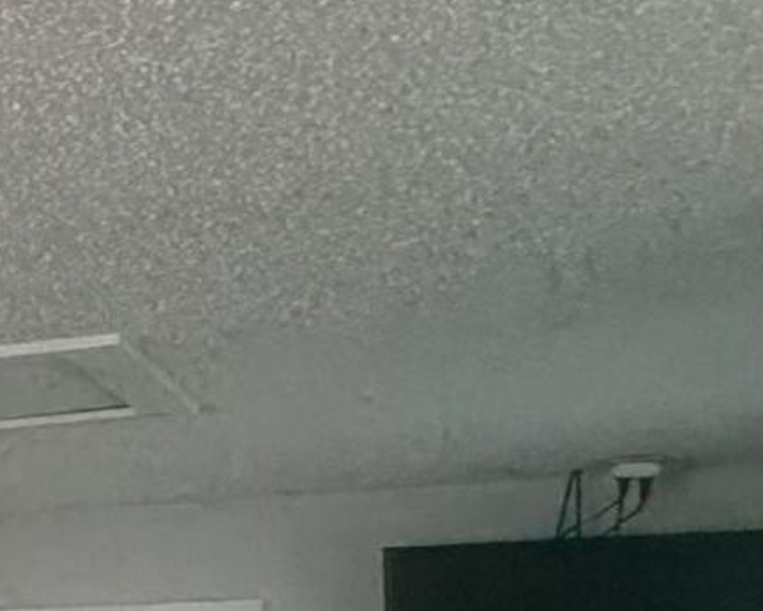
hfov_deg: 10.5
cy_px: 807
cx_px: -1706
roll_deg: -3.1
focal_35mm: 91
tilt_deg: -1.8
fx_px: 2056
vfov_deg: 16.0
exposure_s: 1/120
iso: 64
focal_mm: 2.22
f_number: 2.2
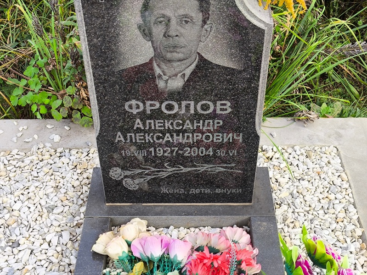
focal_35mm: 50
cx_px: 184
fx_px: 530
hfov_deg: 38.2
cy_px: 138
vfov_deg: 29.1
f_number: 1.7
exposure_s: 1/251
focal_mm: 4.71
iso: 50
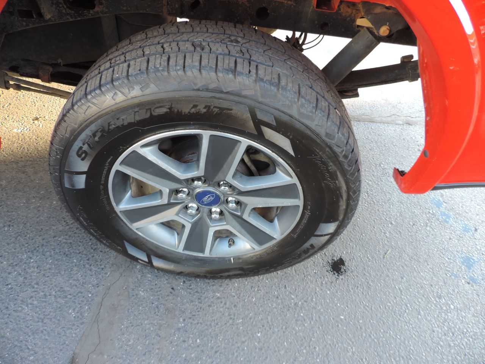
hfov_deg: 71.6
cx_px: 242
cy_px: 182
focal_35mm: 24
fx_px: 336
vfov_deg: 56.8
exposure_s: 1/30
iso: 140
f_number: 3
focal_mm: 4.3
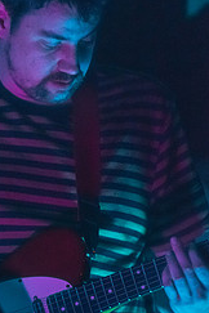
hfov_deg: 3.7
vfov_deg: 5.6
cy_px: 215
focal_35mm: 370
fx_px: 3222
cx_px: 34
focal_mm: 200
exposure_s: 1/80
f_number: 2.8
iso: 6400
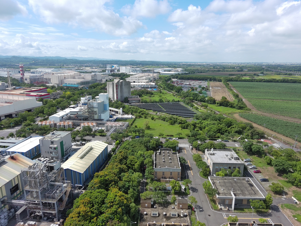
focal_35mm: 23
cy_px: 113
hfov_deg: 73.9
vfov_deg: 58.9
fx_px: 200
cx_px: 150
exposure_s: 1/2695
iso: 105
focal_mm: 6.67
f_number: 1.9
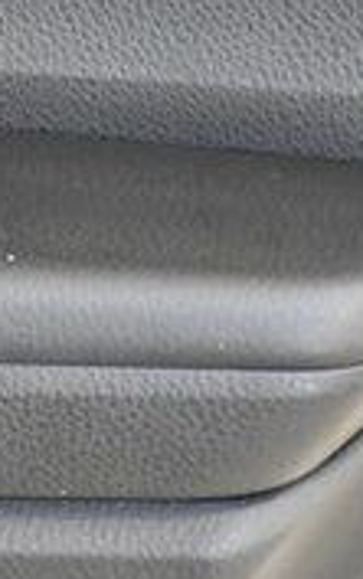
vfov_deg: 4.2
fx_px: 7816
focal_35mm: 495
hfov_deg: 2.6
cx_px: -644
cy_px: -21
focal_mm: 56
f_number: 4.8
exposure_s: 1/200
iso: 2500
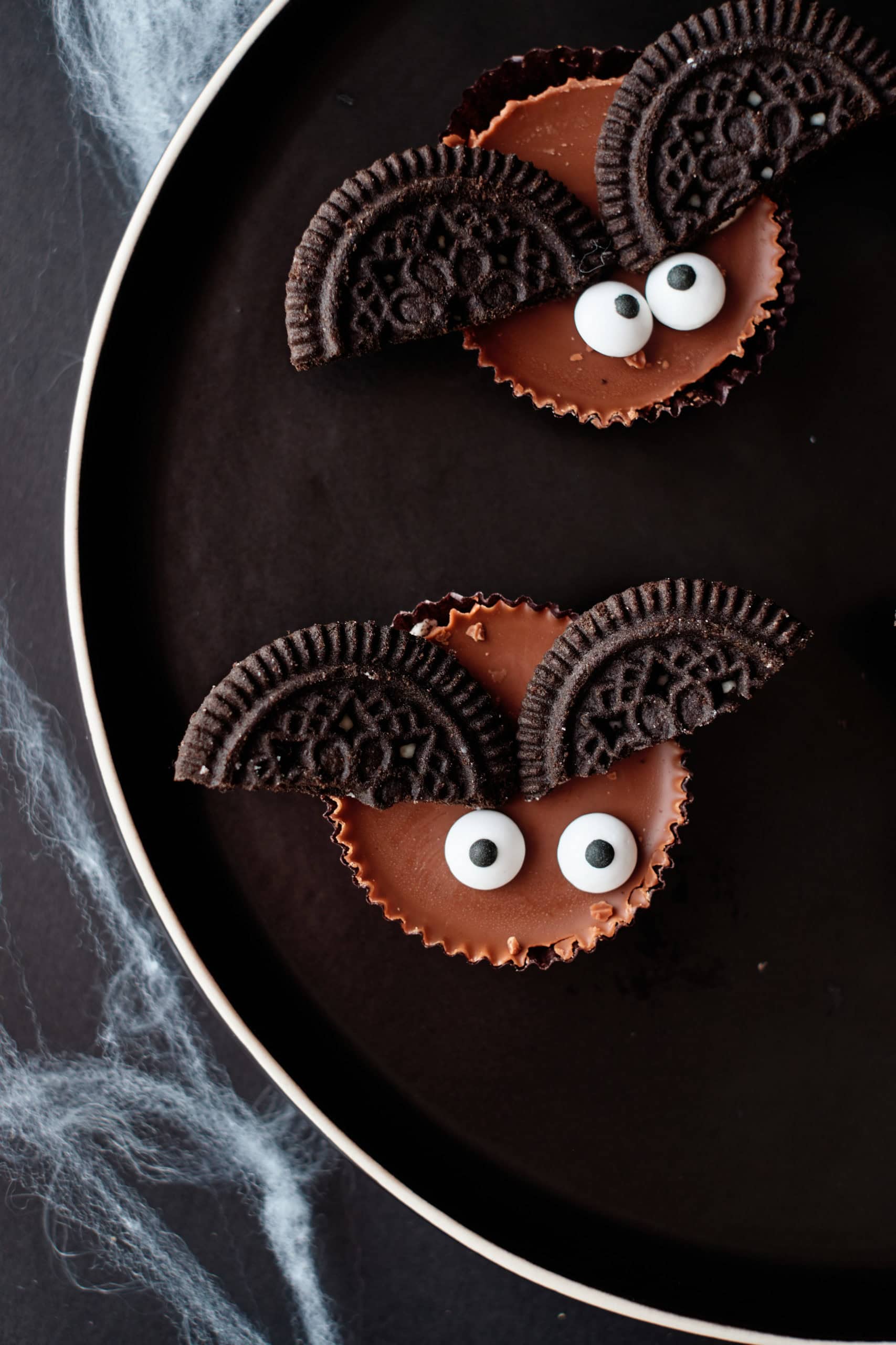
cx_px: 448
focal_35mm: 53
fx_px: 1978
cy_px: 672
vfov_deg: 37.5
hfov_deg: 25.5
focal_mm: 35
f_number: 3.2
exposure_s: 1/125
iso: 250
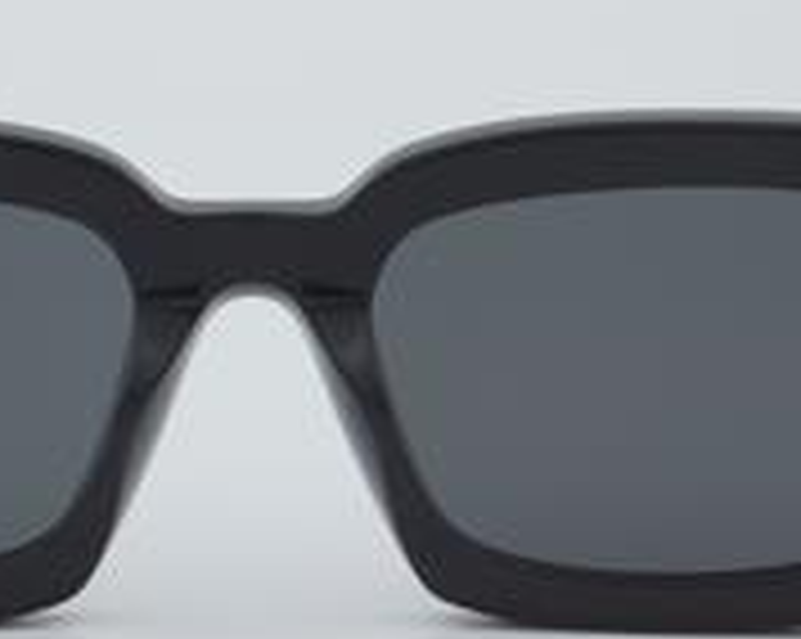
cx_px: 266
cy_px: 288
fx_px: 4122
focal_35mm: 174
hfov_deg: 11.1
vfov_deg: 8.9
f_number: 32
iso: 100
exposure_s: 1/4
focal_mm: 55
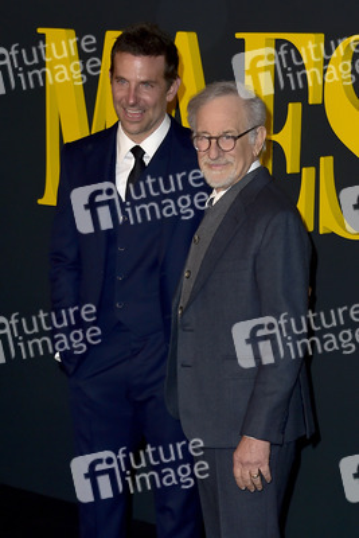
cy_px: 269
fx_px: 1016
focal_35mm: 68
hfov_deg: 20.0
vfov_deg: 29.6
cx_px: 180
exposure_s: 1/250
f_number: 6.3
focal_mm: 68
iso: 320
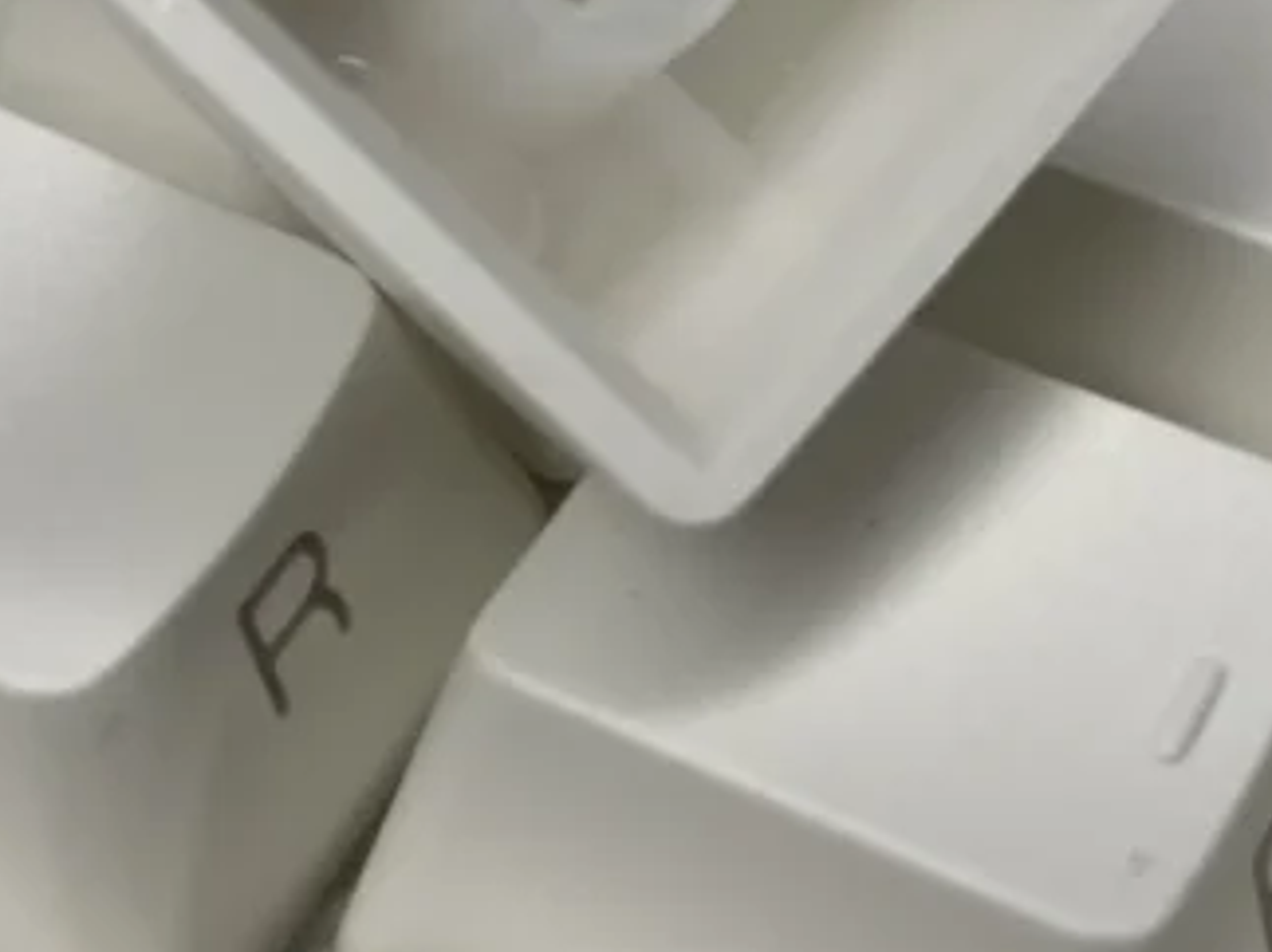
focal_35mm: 93
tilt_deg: -47.0
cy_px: 98
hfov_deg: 21.0
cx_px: 465
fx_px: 3416
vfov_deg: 15.7
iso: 64
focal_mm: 4.25
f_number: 1.8
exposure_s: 1/121
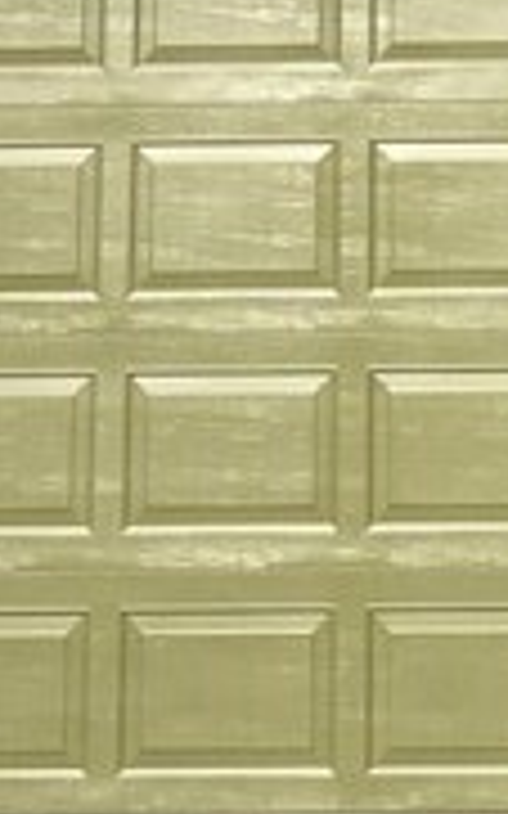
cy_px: -863
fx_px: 3857
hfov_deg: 7.5
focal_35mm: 174
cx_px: 499
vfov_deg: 10.9
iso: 25
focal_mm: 4.15
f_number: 2.2
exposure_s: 1/1068
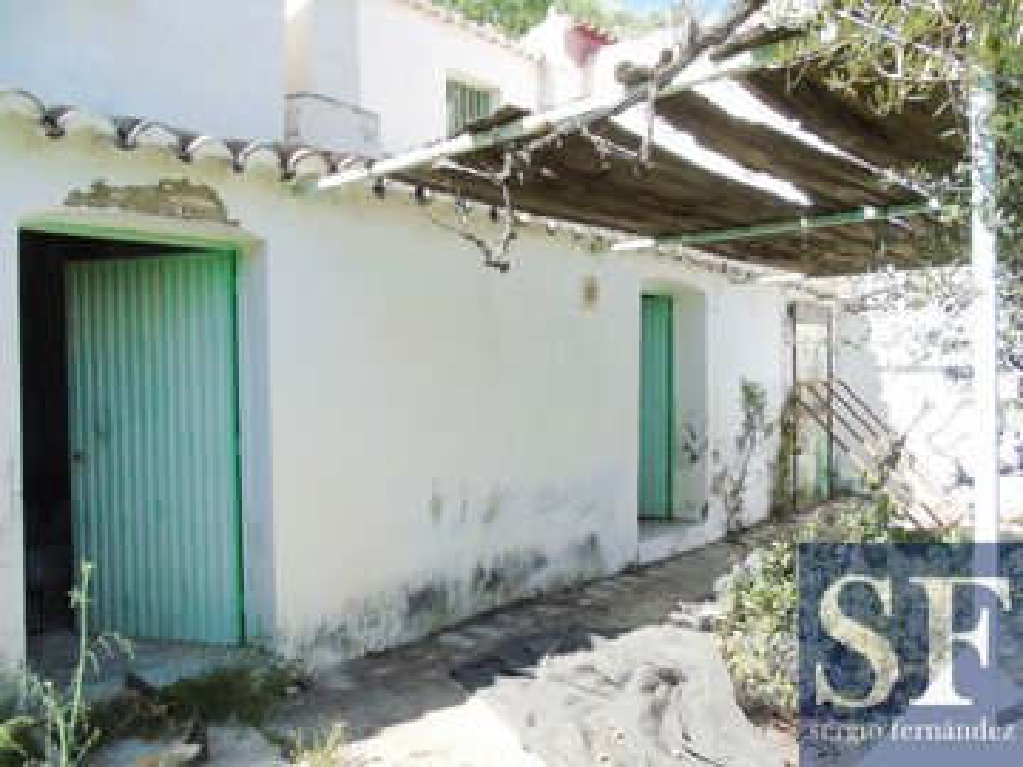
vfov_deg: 54.9
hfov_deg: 69.4
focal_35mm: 25
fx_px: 739
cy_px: 384
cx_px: 512
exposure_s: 1/320
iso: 80
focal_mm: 4.4
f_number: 3.4
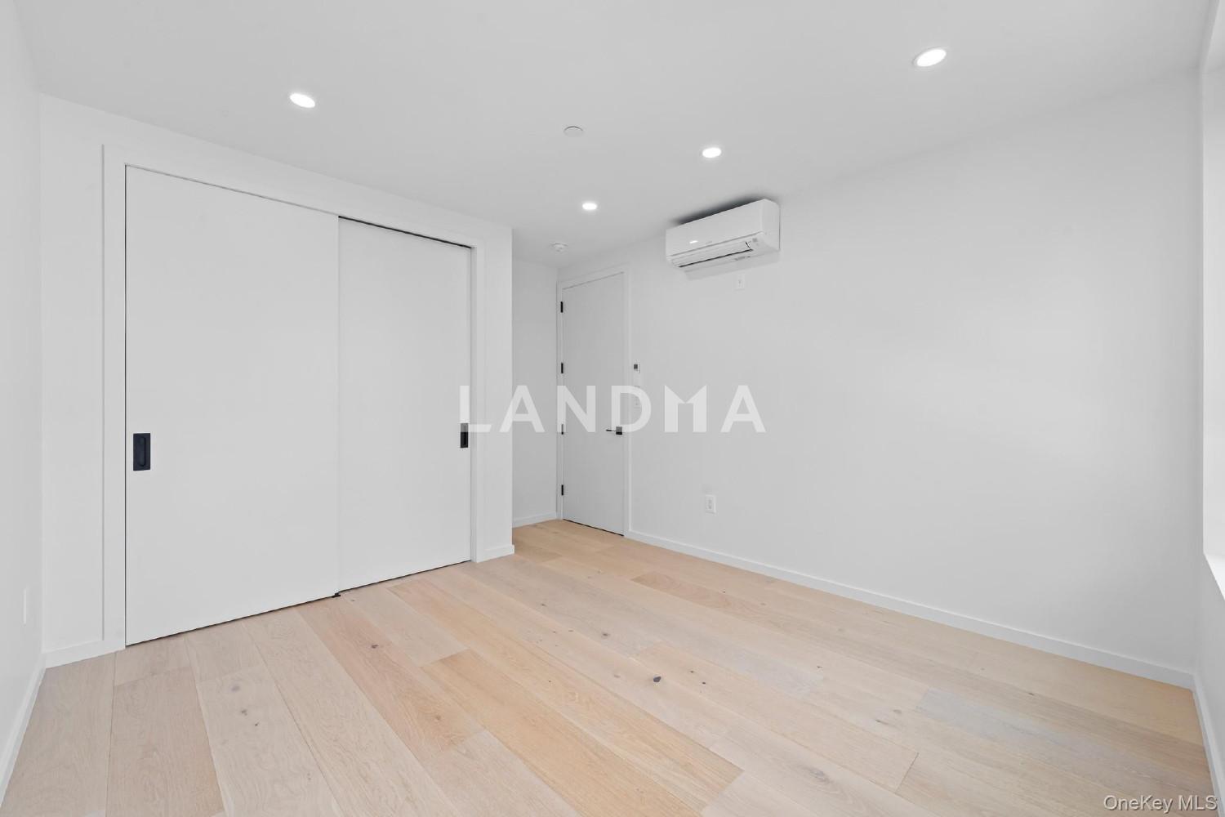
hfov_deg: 104.3
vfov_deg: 81.2
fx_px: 476
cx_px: 612
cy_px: 408
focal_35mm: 14
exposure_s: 1/10
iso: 320
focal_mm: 14
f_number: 10
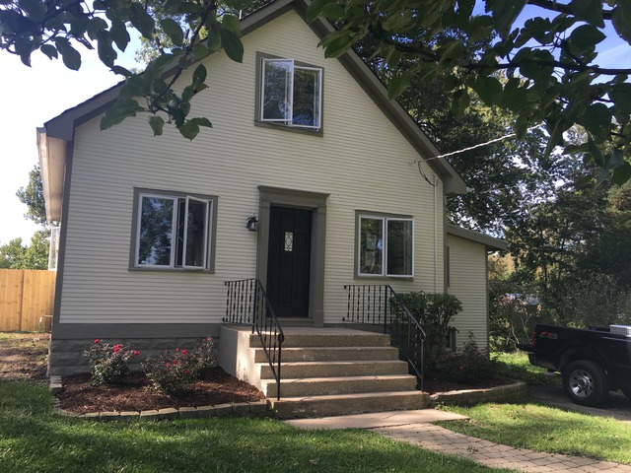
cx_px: 316
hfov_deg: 61.7
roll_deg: -0.8
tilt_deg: +6.2
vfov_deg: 48.2
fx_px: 529
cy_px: 236
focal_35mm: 29
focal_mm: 4.15
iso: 25
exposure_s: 1/363
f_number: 2.2
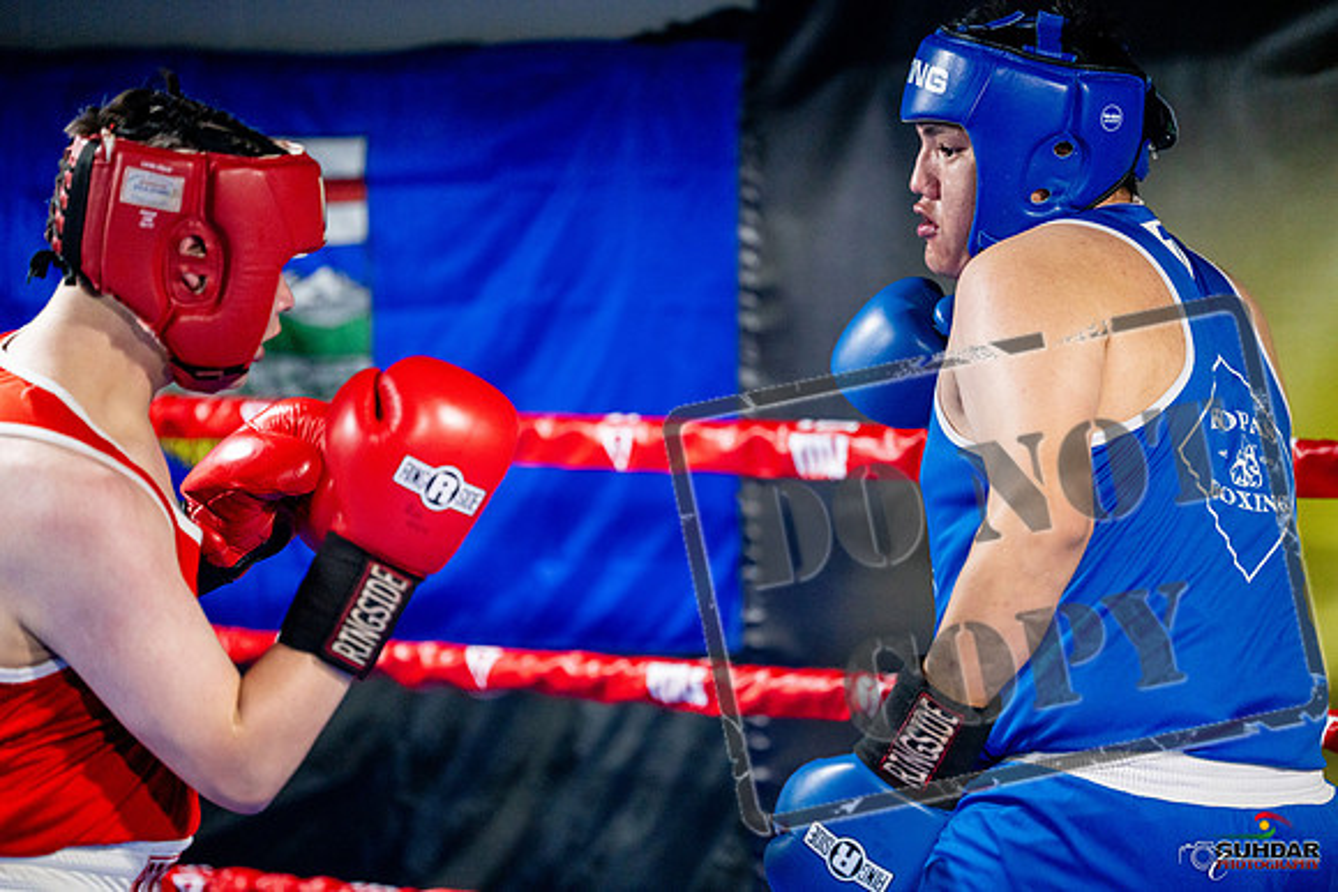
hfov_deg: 13.7
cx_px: 669
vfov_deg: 9.2
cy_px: 446
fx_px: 5576
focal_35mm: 150
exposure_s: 1/1000
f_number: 2
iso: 4000
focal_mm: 150
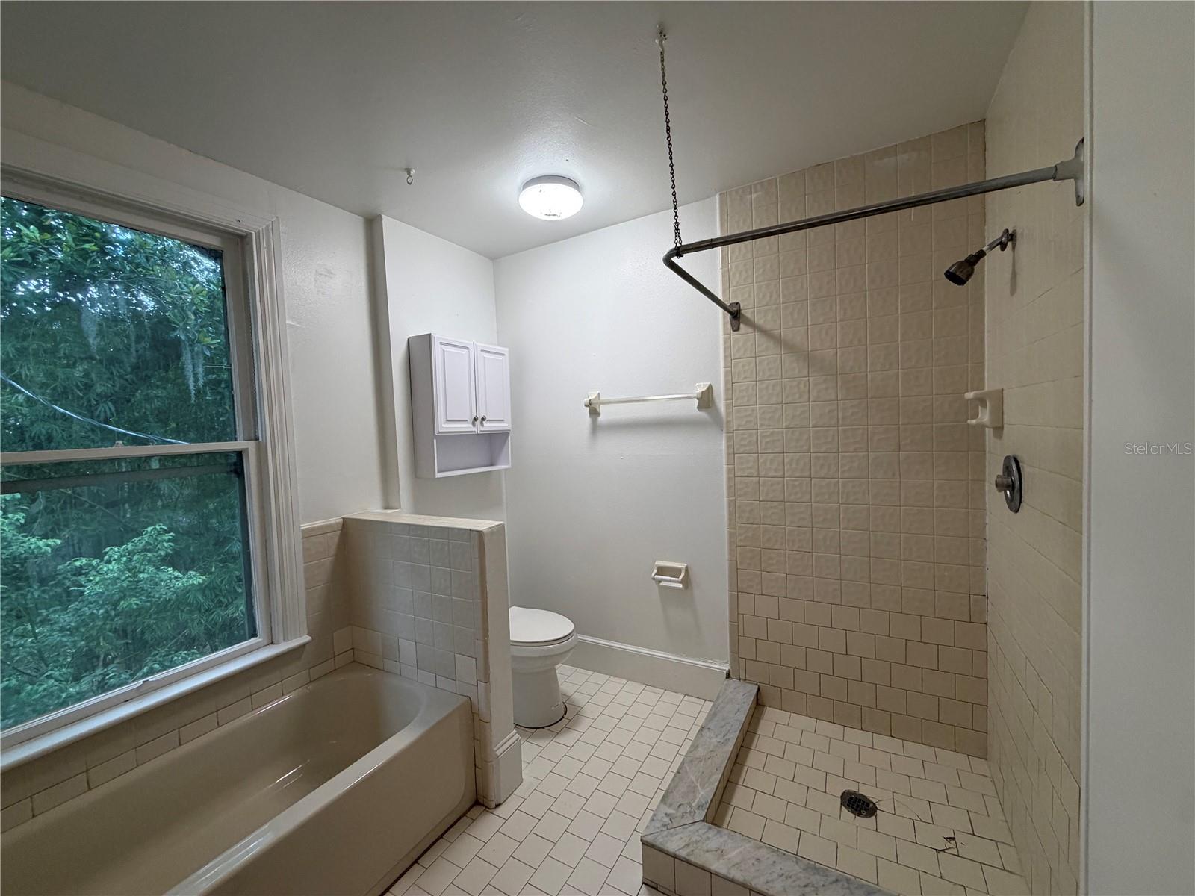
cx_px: 598
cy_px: 448
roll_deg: +2.6
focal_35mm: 14
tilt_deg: -2.6
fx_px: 483
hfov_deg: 102.1
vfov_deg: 85.7
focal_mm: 2.22
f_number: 2.2
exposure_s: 1/120
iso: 200
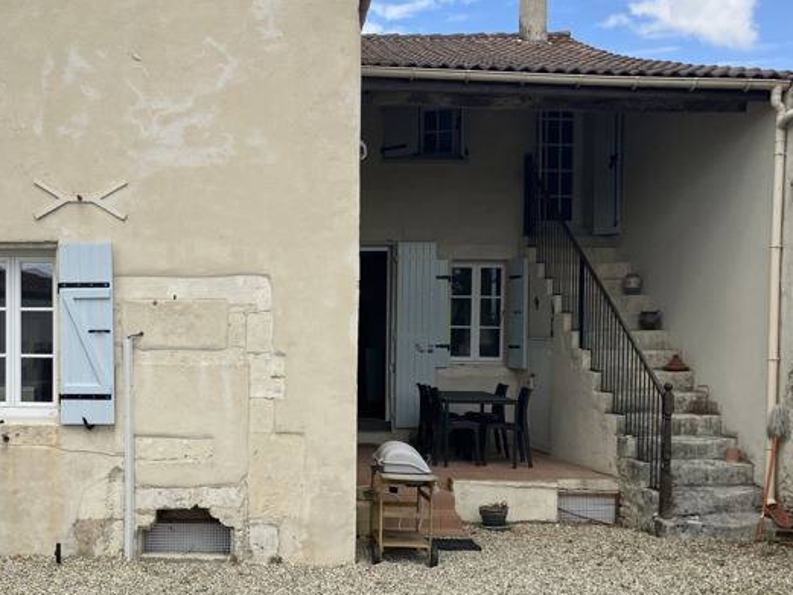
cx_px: 239
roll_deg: -0.2
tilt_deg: +0.0
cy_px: 355
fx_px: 985
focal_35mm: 43
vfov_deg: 33.5
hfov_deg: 43.0
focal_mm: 3.99
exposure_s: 1/2114
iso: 32
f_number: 1.8
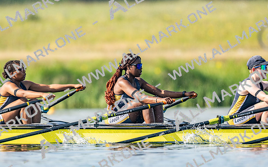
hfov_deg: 2.3
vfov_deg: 1.4
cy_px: 88
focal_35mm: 920
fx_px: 6718
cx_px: 134
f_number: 4
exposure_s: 1/2500
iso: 220
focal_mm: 600
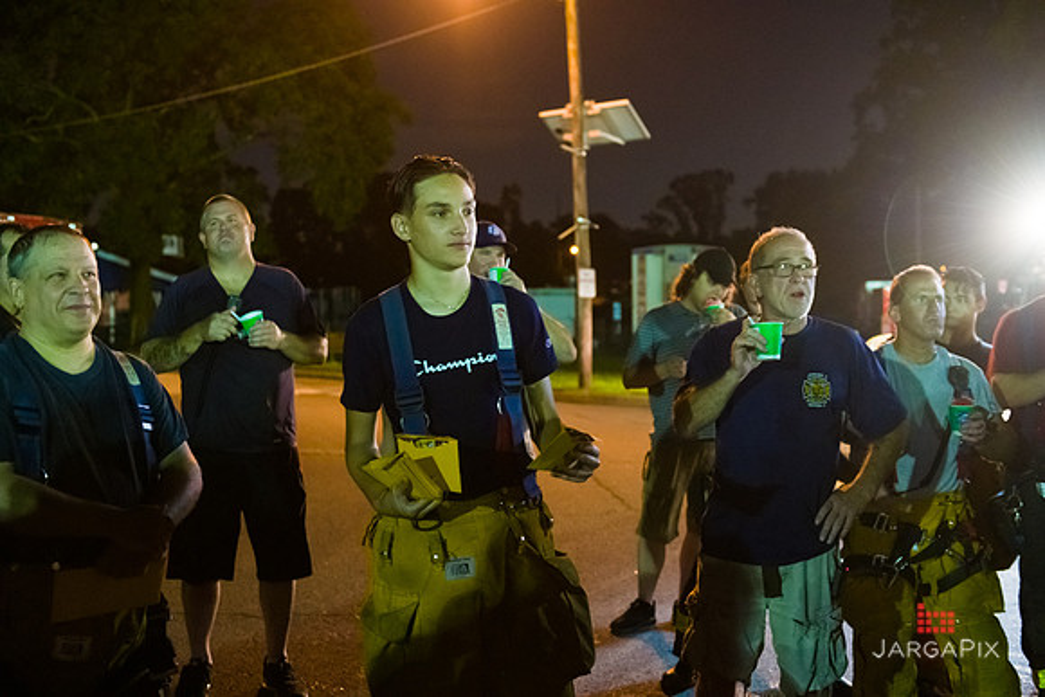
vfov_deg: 29.9
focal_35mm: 45
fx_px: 1306
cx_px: 522
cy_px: 348
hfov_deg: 43.6
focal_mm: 45
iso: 6400
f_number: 3.2
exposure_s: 1/50
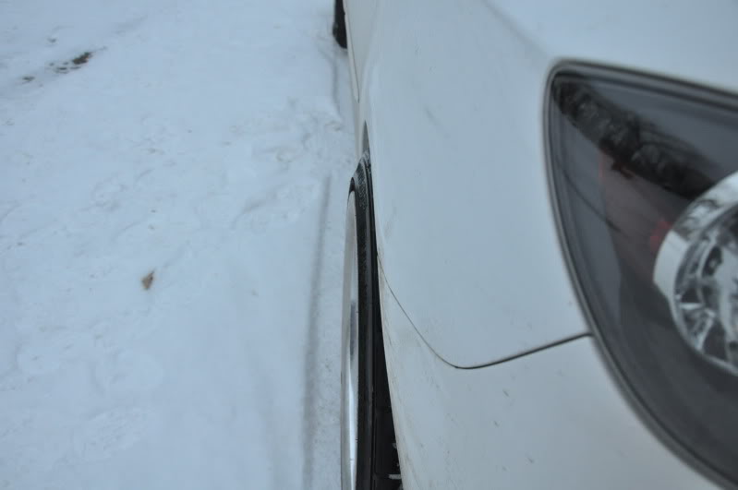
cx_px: 369
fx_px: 737
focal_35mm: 36
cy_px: 245
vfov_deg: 36.8
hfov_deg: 53.2
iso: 1250
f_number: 7.1
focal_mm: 24
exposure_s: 1/200
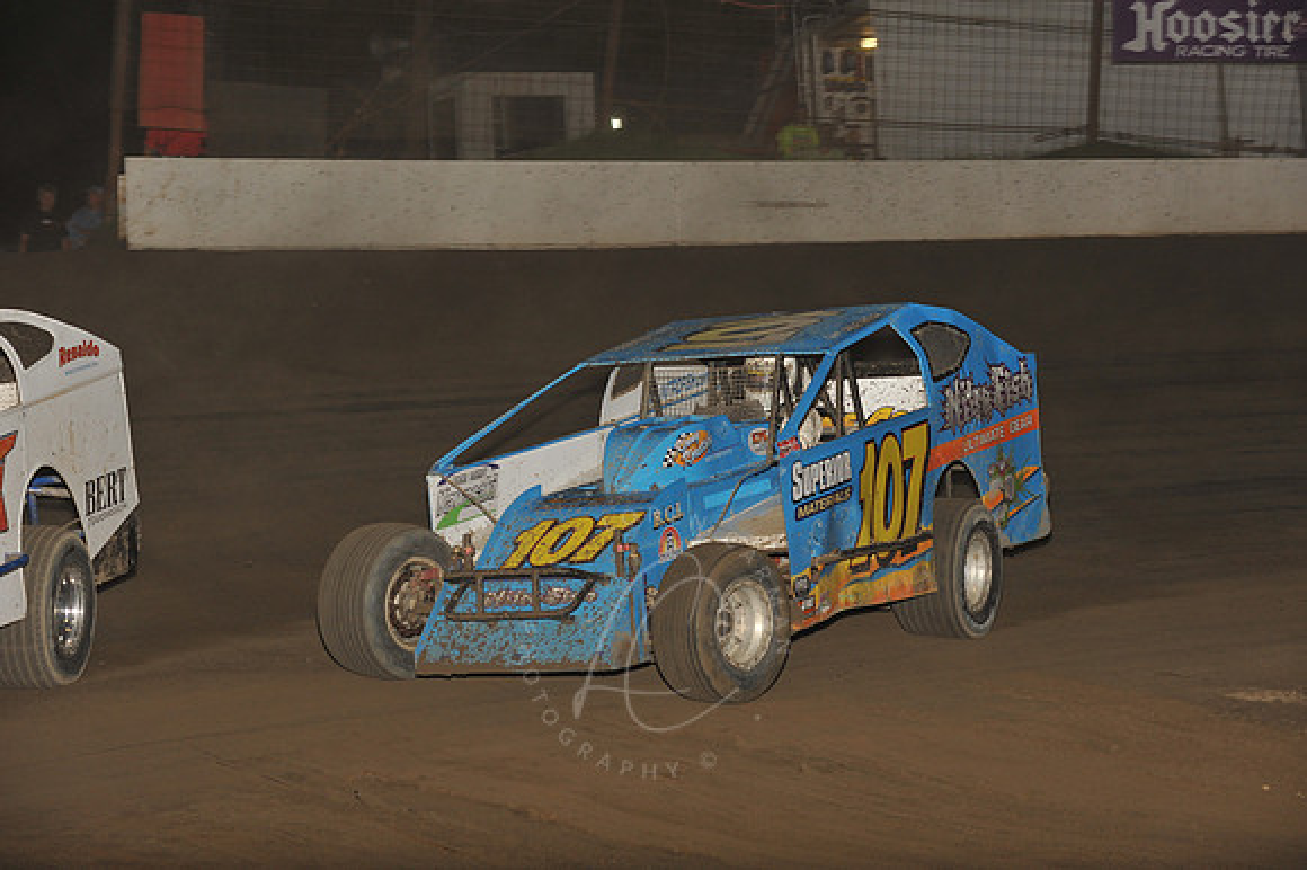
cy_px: 435
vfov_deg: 12.2
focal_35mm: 112
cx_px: 654
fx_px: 4064
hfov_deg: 18.3
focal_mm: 112
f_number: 6.3
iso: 640
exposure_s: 1/320
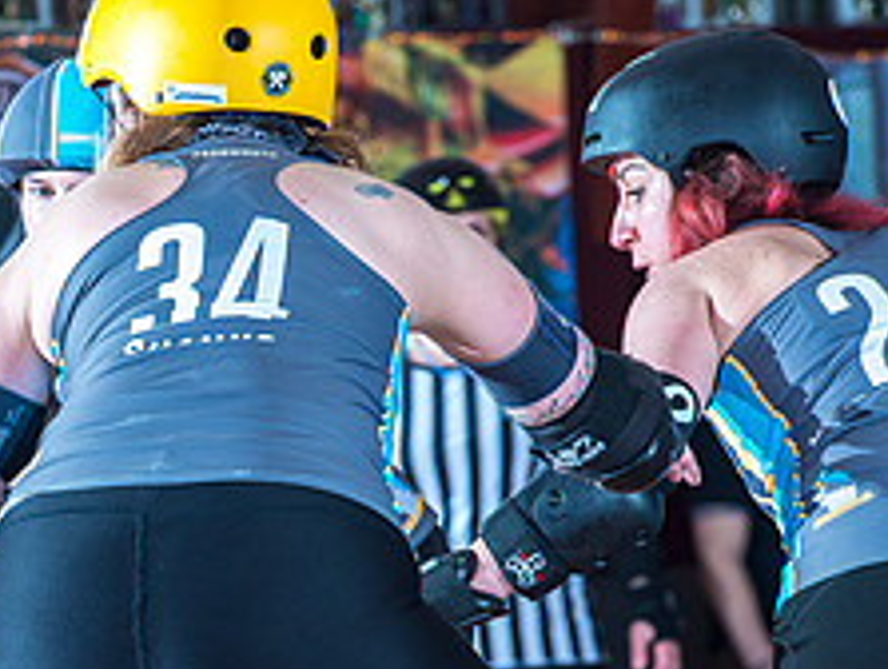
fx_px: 11228
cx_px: -243
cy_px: 727
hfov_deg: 4.5
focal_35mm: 437
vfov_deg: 3.4
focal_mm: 175
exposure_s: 1/160
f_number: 7.1
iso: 800
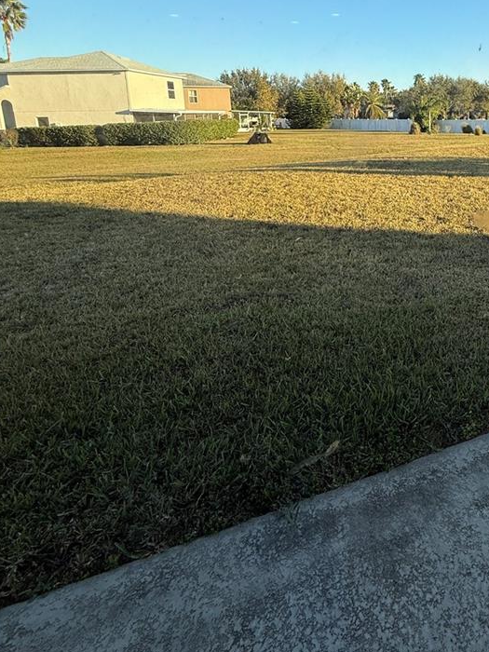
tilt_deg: -10.3
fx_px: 452
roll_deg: -0.6
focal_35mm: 24
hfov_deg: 51.9
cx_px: 414
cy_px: 196
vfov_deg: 68.7
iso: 50
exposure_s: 1/717
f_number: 2.2
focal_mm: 2.22
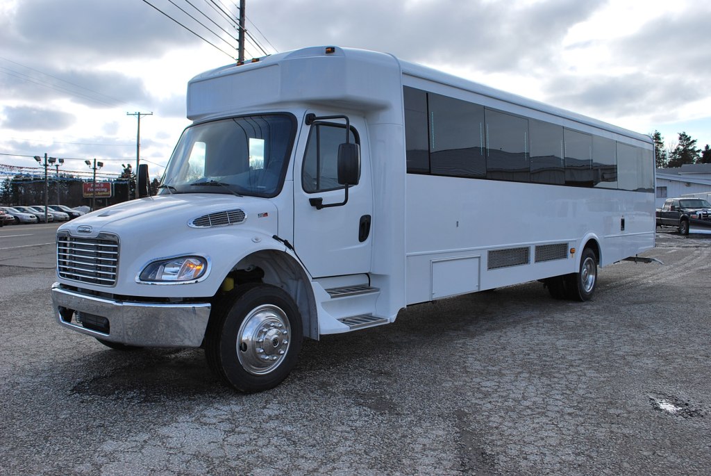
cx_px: 356
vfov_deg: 43.7
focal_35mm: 30
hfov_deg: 61.9
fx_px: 593
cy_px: 238
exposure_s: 1/250
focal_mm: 20
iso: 100
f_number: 8
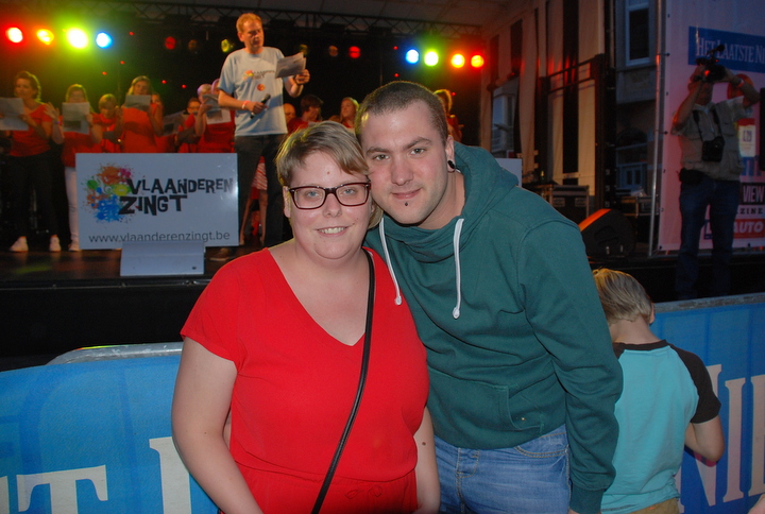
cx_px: 382
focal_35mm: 27
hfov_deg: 67.2
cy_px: 257
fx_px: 575
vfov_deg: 48.2
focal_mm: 18
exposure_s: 1/60
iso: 320
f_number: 4
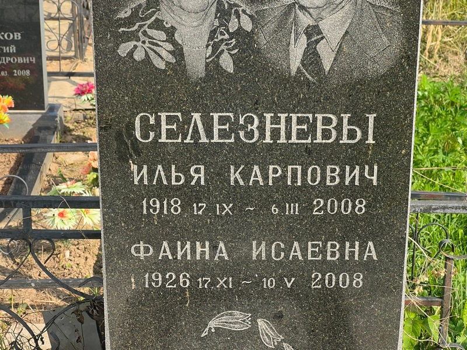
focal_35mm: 77
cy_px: 175
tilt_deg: -19.5
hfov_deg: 25.3
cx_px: 234
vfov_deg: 19.1
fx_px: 1039
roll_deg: +1.2
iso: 32
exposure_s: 1/287
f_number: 2.8
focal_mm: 9
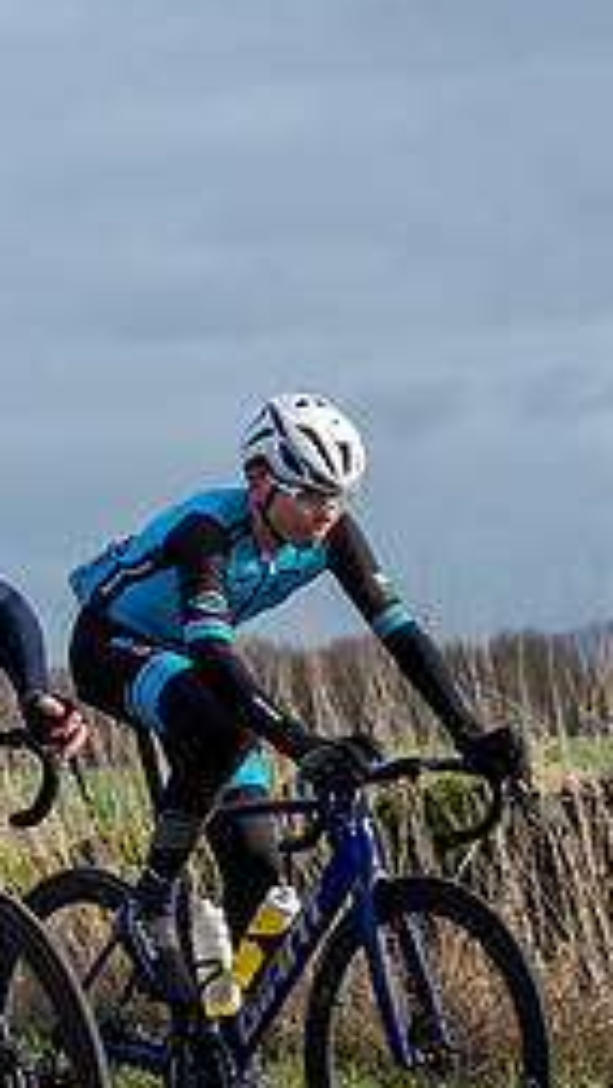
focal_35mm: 186
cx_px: -85
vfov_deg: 11.6
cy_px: 521
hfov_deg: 6.5
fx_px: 5371
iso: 125
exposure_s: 1/1000
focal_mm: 48
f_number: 4.5
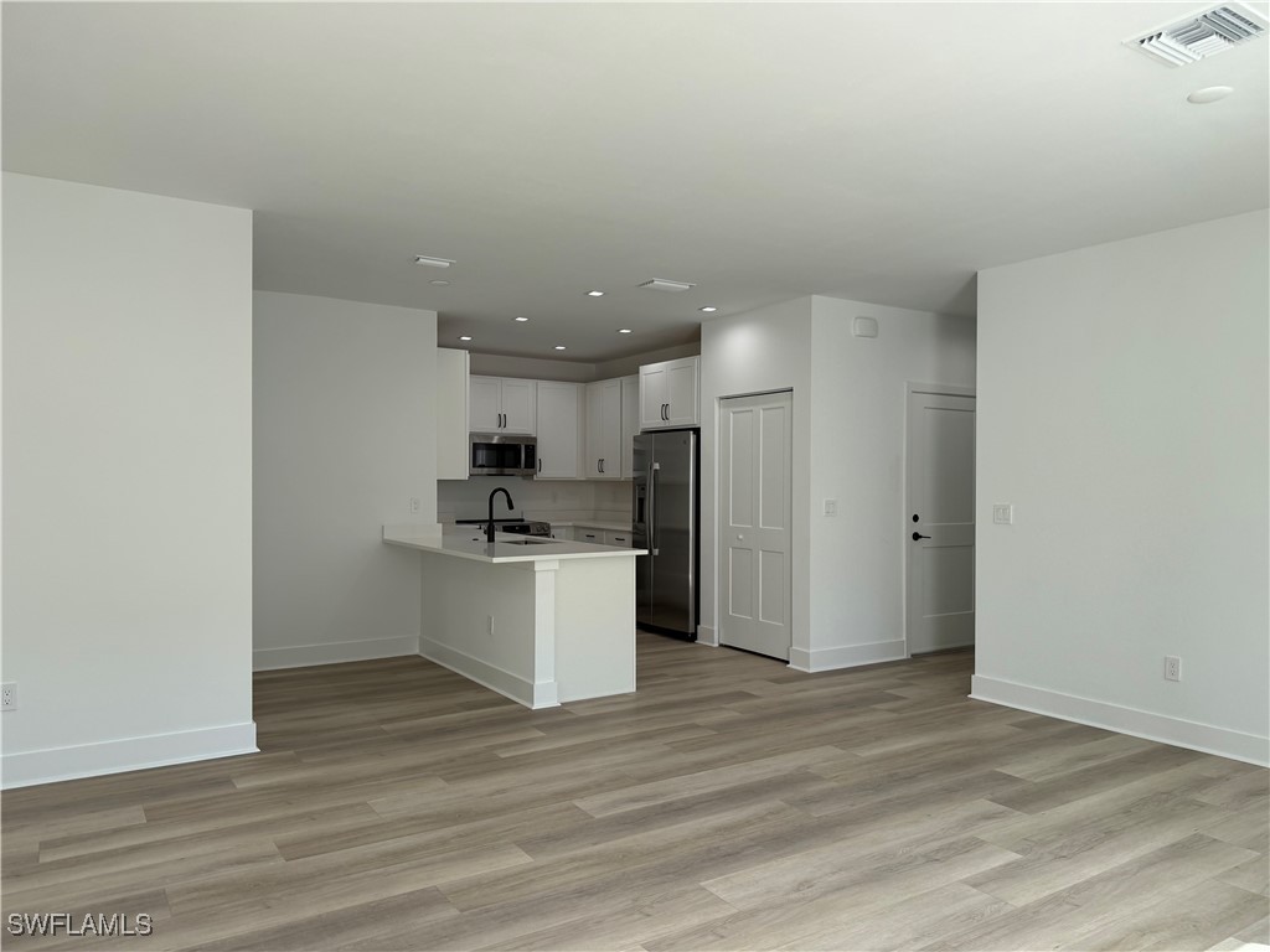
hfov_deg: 71.6
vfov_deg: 56.8
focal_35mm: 24
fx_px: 881
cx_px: 635
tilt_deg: -0.6
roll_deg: -1.0
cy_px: 476
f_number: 1.78
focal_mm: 6.76
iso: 100
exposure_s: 1/742
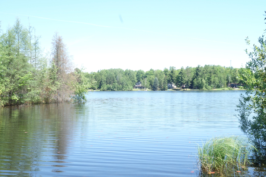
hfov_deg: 44.5
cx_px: 133
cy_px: 88
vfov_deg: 30.5
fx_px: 325
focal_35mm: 44
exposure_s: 1/30
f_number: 11
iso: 125
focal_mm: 16.2
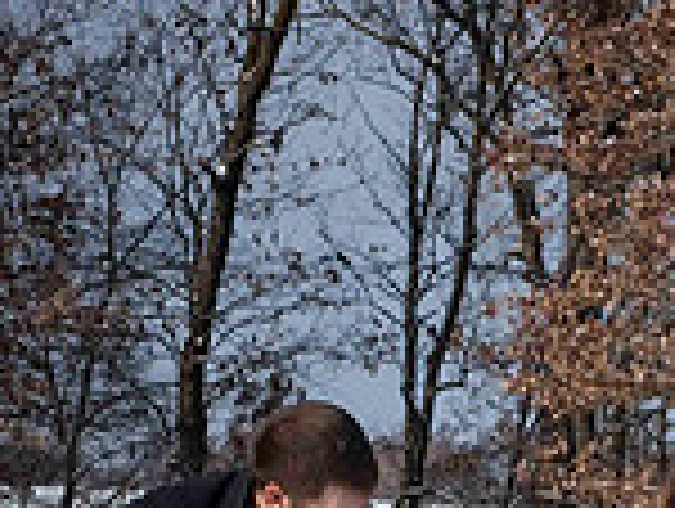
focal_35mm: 297
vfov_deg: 5.0
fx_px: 5801
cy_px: 811
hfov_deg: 6.6
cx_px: 774
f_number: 16
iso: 640
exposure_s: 1/1000
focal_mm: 80
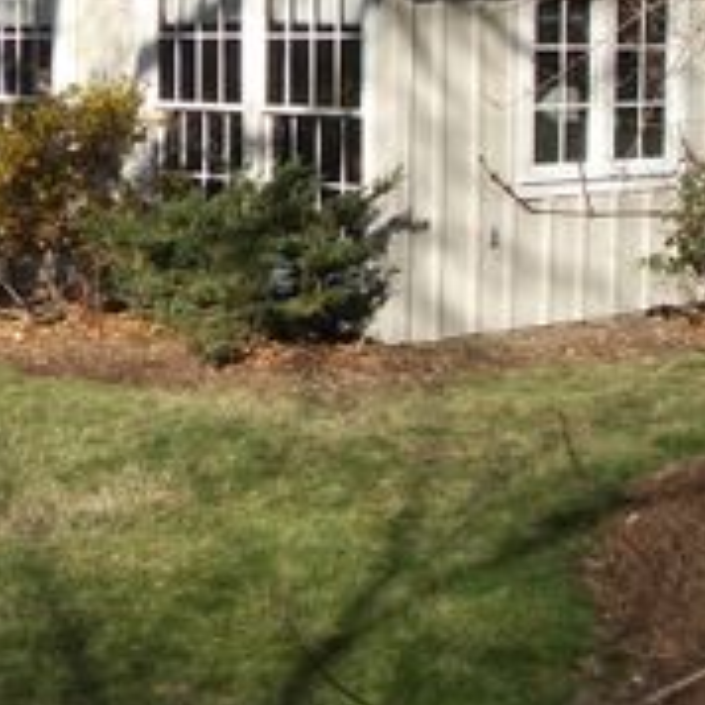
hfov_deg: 19.6
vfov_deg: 19.6
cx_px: 63
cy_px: 93
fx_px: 2005
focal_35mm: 87
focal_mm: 5.8
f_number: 4.3
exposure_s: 1/400
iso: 80
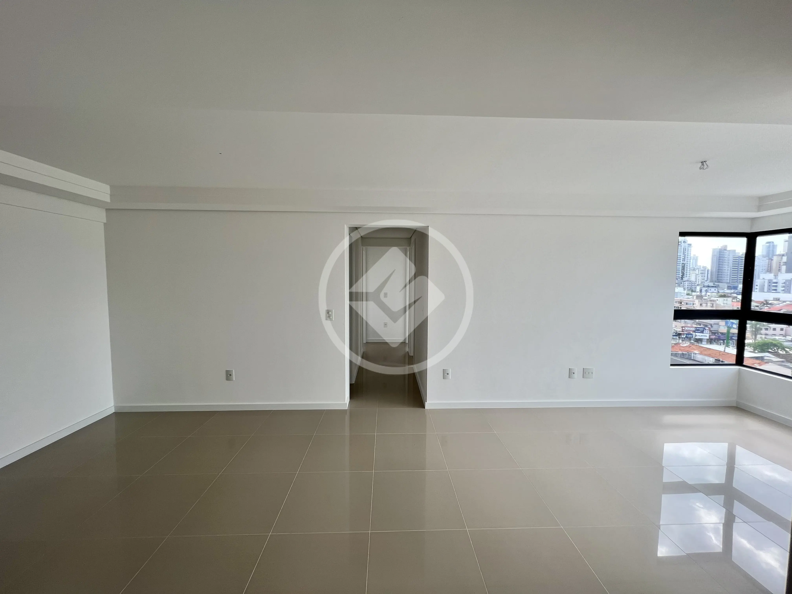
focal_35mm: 13
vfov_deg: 89.9
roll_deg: -0.3
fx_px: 297
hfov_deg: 106.2
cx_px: 396
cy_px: 297
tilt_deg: -3.2
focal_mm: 1.57
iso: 32
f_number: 1.8
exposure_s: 1/226
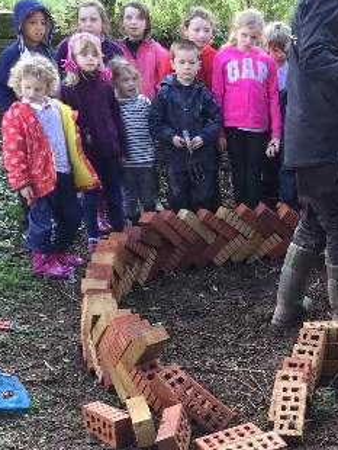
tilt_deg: -14.9
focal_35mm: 76
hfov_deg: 18.6
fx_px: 988
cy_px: 285
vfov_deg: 25.6
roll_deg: +1.0
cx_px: 386
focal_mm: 3.3
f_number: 2.4
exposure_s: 1/100
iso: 40
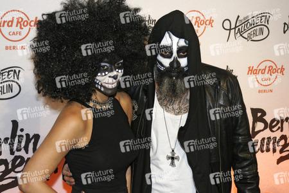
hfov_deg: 24.6
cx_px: 144
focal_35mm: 82
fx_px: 662
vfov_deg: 16.6
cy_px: 96
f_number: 5.6
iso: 1000
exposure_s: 1/400
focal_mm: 55
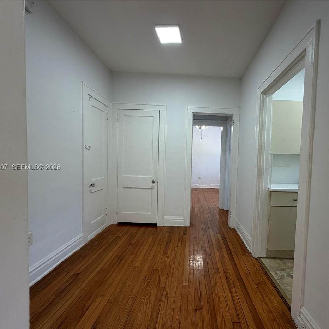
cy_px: 168
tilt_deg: -2.3
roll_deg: -1.1
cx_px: 198
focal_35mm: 17
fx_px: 183
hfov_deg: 82.9
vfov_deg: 84.0
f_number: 2.2
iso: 160
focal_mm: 2.22
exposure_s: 1/120
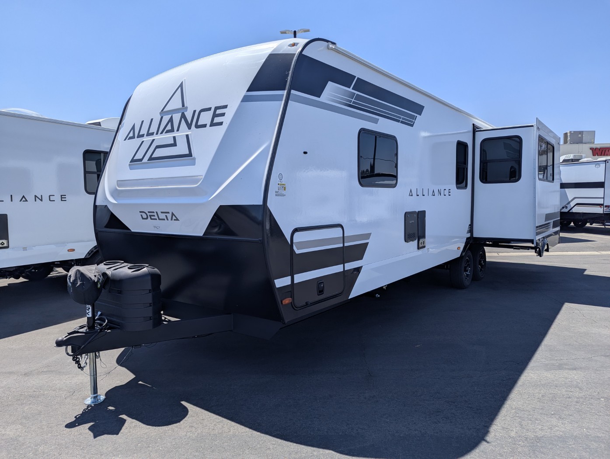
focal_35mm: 24
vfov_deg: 56.9
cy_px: 230
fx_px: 423
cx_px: 305
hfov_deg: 71.5
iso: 49
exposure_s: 1/2513
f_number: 1.85
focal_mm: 6.81
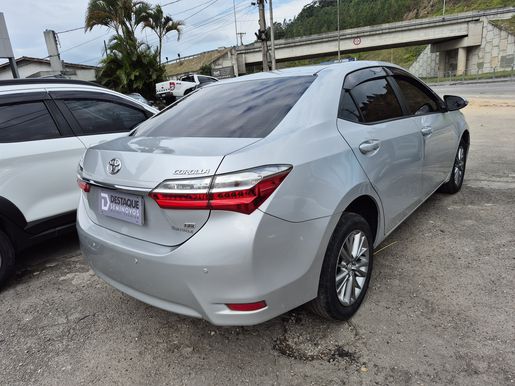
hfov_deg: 73.9
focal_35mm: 23
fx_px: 342
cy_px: 193
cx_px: 258
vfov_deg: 58.9
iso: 25
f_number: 1.8
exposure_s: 1/1544
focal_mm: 5.4
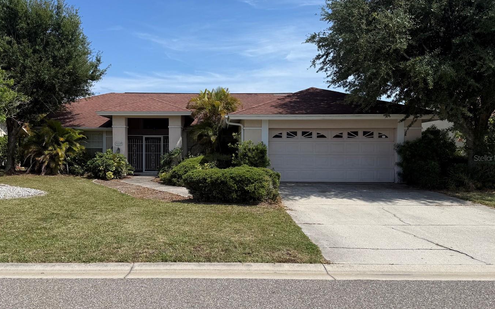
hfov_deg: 62.7
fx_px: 405
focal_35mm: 30
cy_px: 158
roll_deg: -0.7
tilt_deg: +0.4
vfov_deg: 41.8
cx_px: 217
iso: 80
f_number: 1.78
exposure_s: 1/5319
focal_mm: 6.76
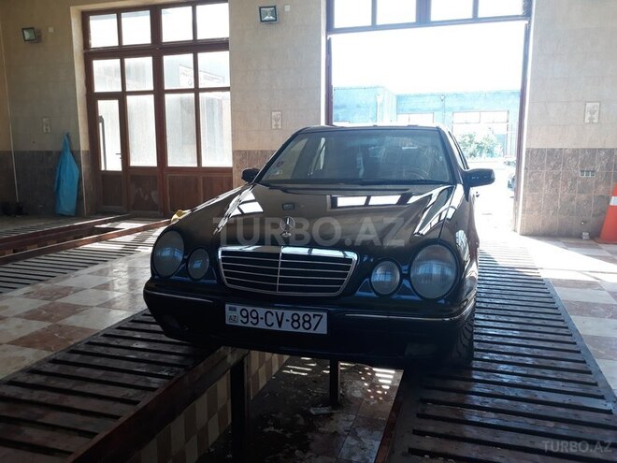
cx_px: 308
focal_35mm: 27
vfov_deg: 51.4
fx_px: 481
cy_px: 232
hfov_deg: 65.3
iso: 40
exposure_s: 1/100
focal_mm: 3.71
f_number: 1.7
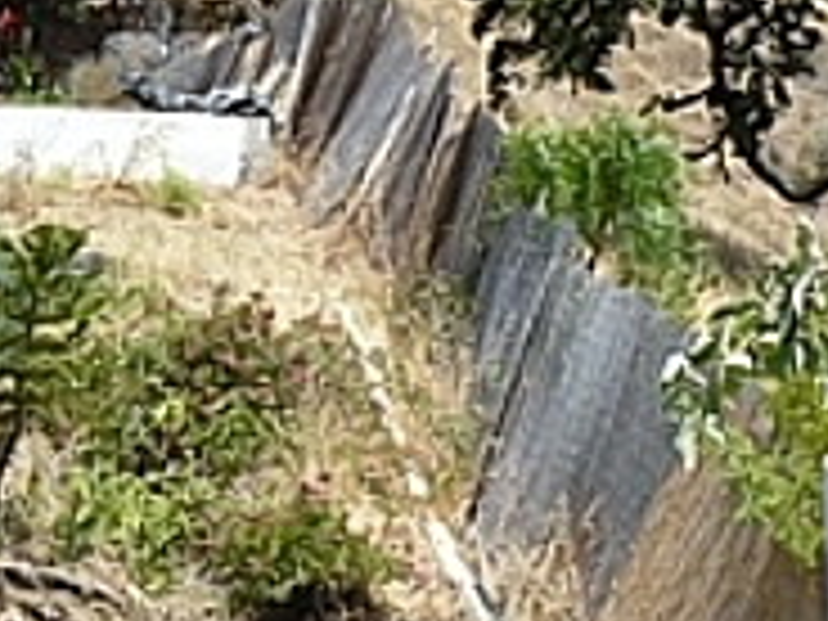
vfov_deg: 15.1
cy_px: 398
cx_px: -40
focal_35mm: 98
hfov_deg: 19.3
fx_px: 2344
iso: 100
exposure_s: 1/200
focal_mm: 6
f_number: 5.6
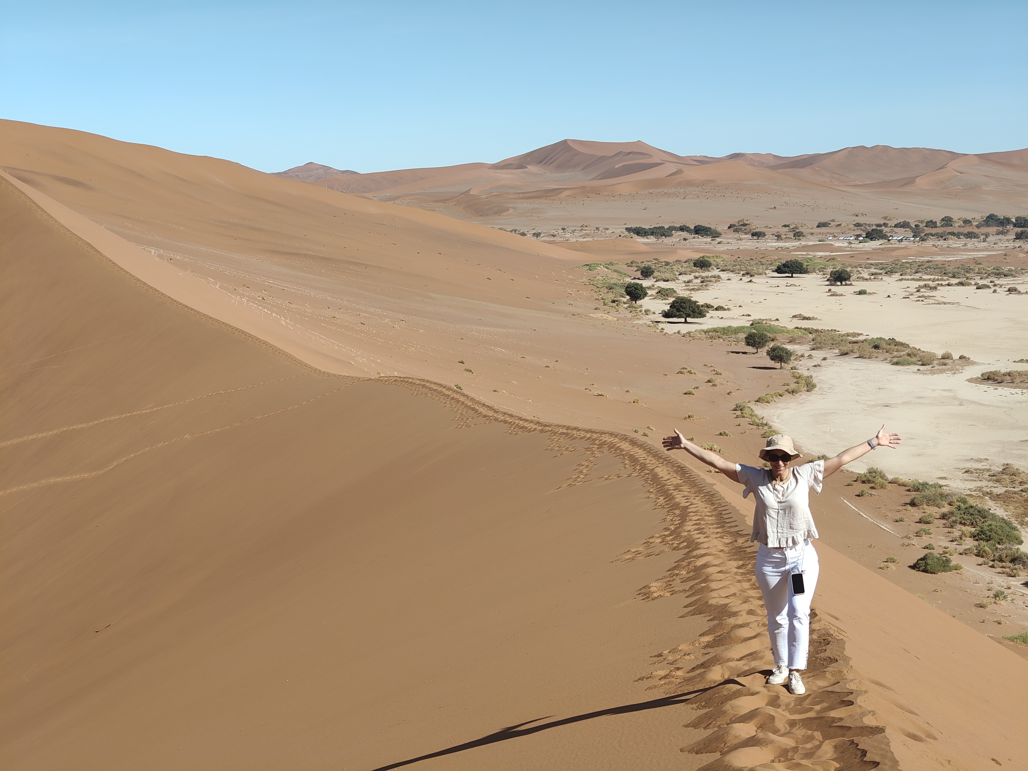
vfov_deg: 21.0
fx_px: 2079
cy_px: 386
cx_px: 514
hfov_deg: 27.8
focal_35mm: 70
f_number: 2.55
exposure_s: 1/1117
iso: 71
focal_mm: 13.3
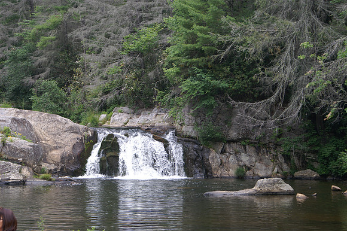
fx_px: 1011
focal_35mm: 105
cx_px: 174
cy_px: 116
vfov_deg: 13.0
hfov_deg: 19.5
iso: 125
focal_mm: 70
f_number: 5.6
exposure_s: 1/160
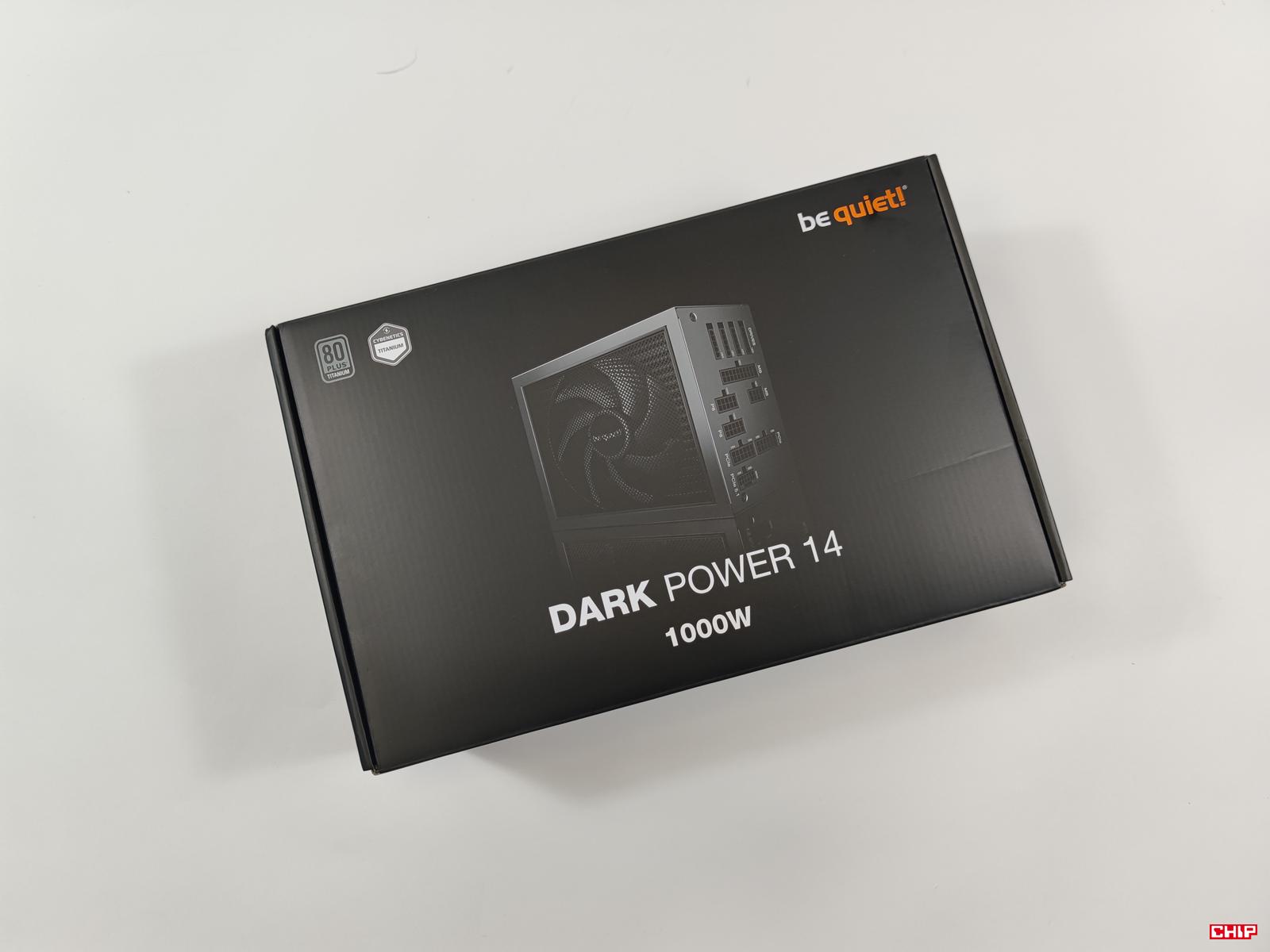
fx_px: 917
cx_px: 635
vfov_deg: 54.9
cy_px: 476
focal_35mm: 25
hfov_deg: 69.4
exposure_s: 1/100
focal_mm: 6.78
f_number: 1.85
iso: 84
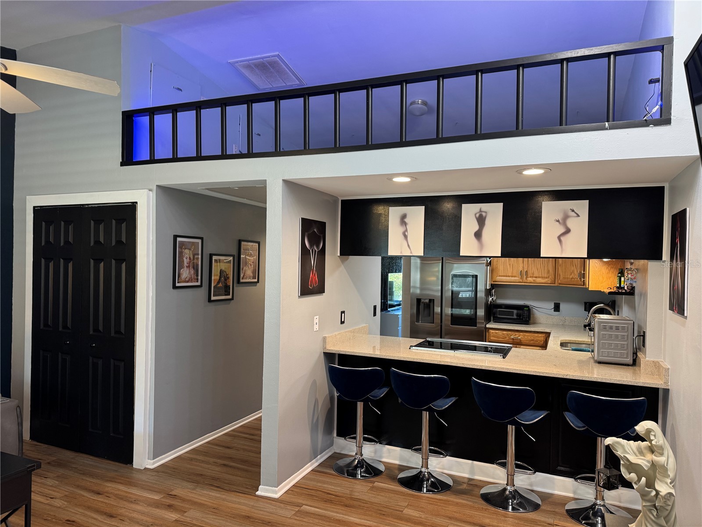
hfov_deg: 71.6
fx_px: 487
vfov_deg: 56.8
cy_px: 264
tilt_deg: -1.0
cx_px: 351
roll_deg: -1.1
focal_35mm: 24
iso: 200
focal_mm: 6.76
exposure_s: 1/60
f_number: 1.78
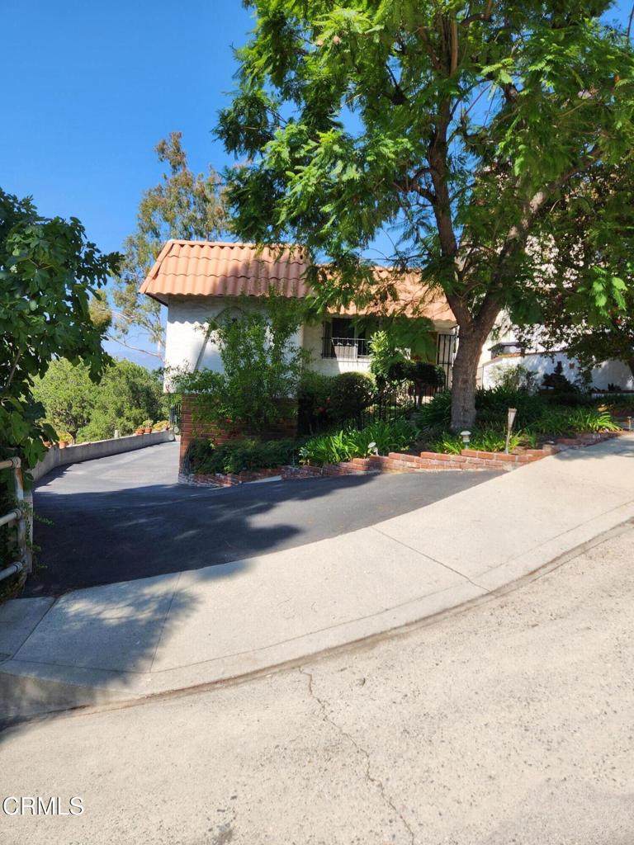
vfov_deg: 73.9
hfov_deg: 58.9
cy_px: 422
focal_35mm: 23
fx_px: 562
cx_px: 317
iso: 20
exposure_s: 1/1019
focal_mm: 5.4
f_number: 1.8
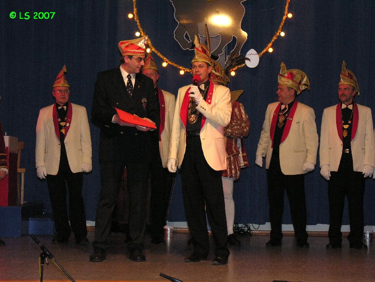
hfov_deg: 20.9
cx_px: 188
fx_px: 1018
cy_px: 141
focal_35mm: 94
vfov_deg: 15.7
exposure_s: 1/60.1
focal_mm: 24
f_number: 4
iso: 200
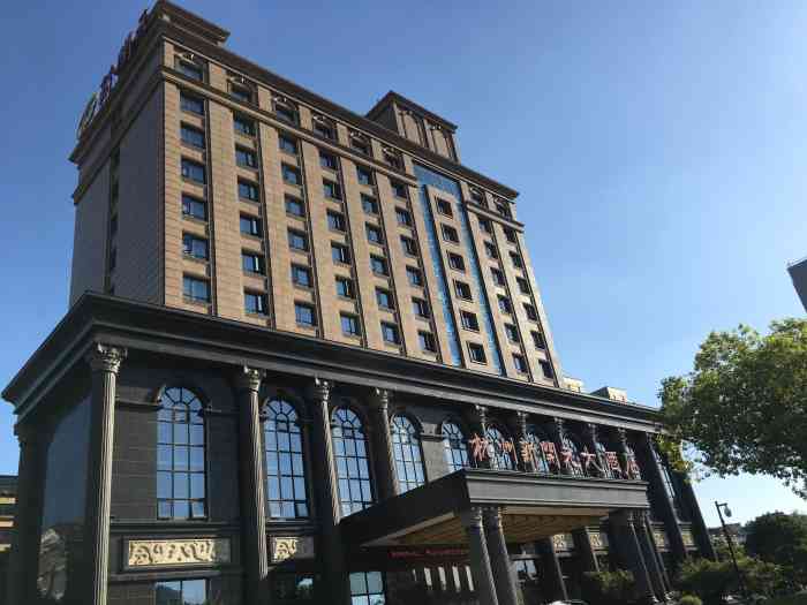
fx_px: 676
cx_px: 404
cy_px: 302
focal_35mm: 29
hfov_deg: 61.7
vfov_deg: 48.2
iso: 25
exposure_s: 1/1637
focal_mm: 4.15
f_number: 2.2
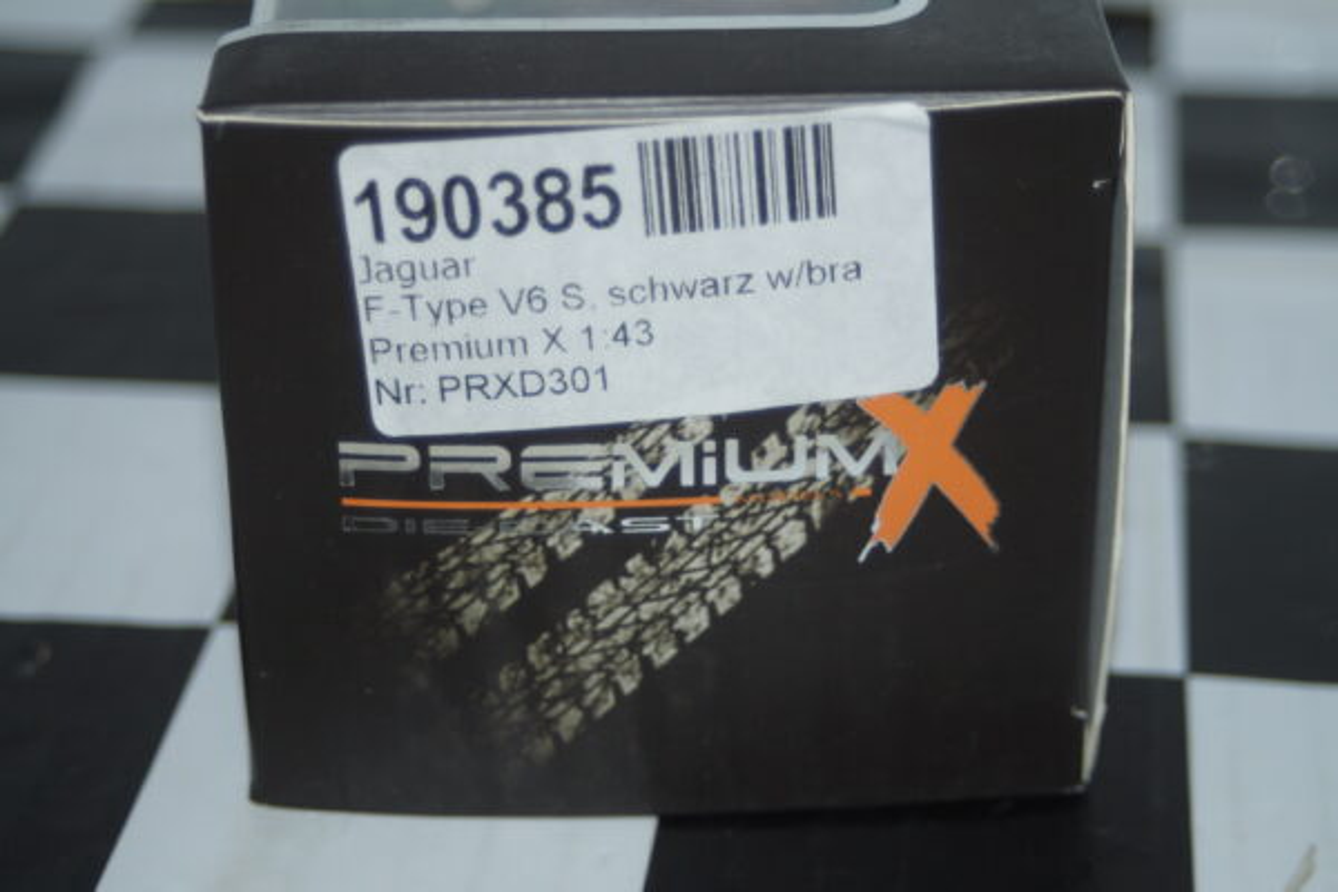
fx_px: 3345
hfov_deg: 22.6
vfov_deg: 15.2
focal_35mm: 90
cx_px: 669
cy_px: 446
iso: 200
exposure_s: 1/80
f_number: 5.6
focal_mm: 60
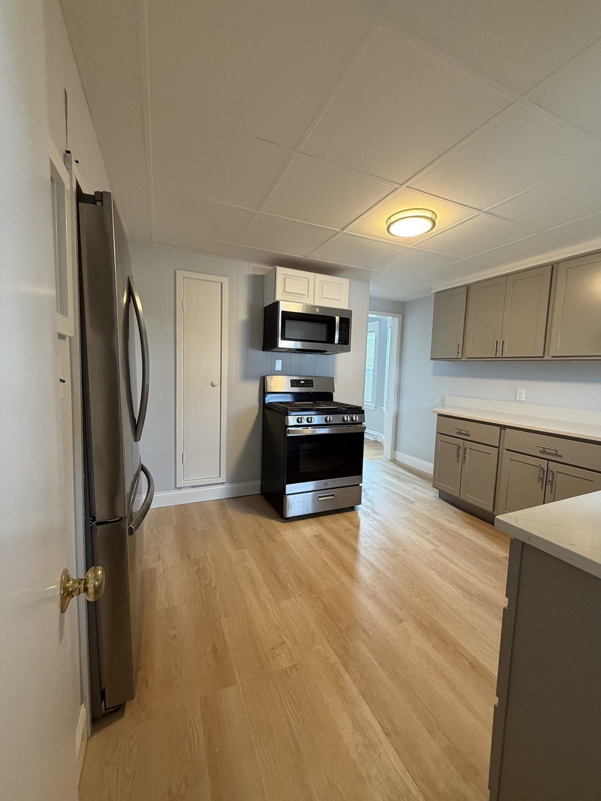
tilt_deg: -5.2
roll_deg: -2.3
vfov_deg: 102.1
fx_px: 324
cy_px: 400
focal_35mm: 14
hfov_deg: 85.7
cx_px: 300
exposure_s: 1/60
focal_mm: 2.22
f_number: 2.2
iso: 320
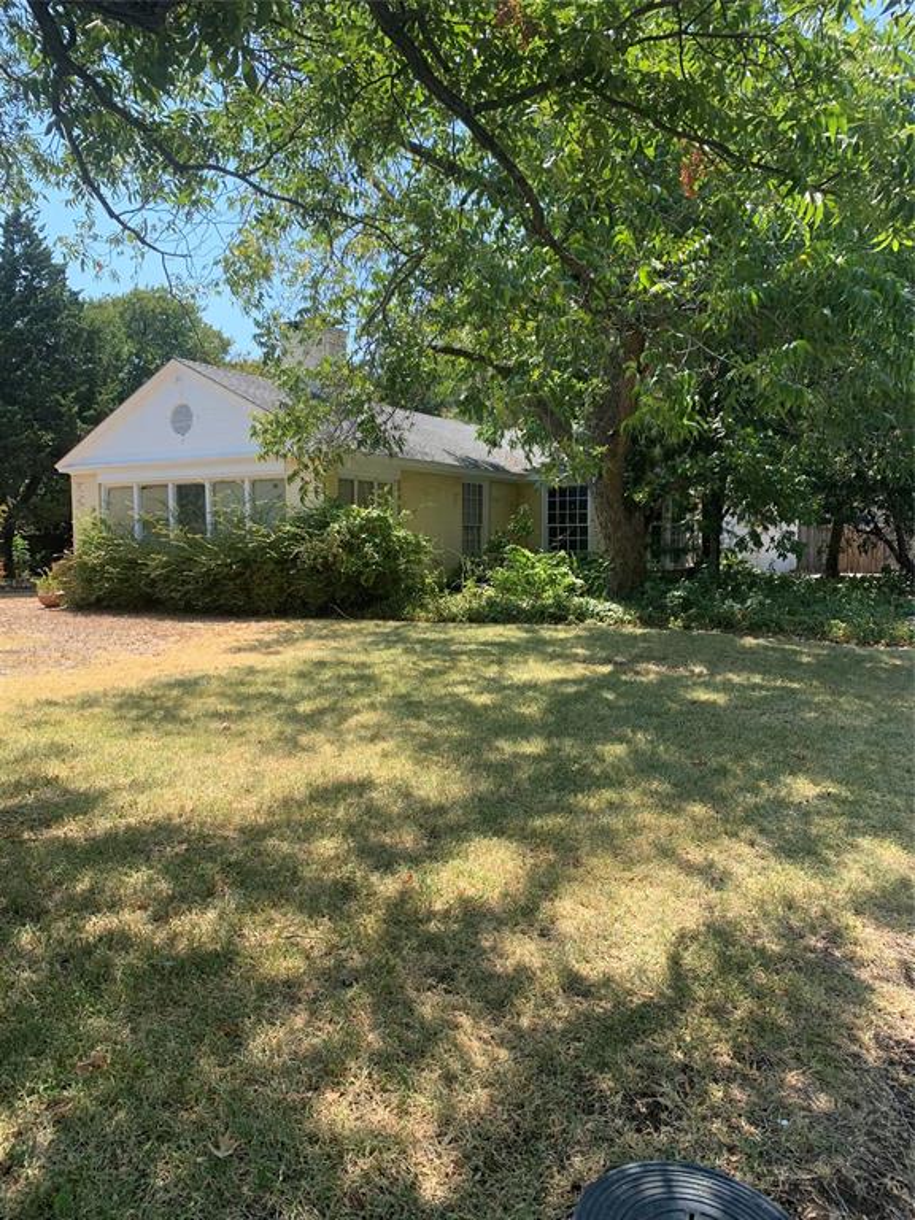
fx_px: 916
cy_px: 610
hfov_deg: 53.1
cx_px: 458
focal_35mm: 26
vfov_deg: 67.3
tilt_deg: -2.6
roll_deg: +0.7
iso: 25
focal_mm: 4.25
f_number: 1.8
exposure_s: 1/573
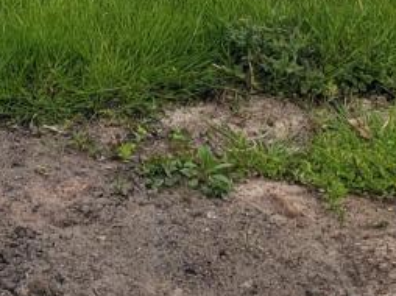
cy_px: -456
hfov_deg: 13.6
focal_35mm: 142
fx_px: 1623
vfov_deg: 9.2
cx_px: -39
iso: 32
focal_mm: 6.7
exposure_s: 1/120
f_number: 1.8
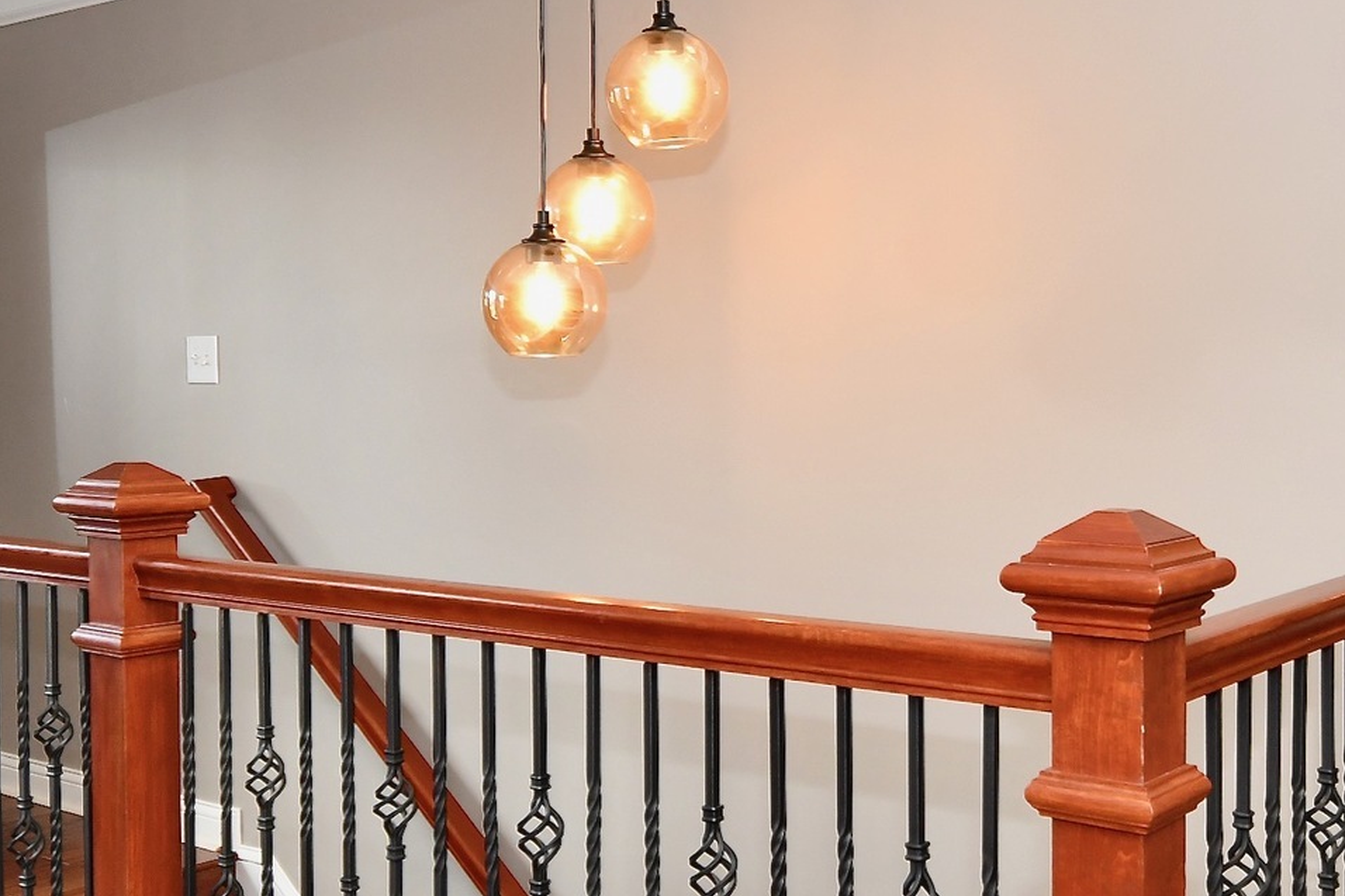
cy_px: 401
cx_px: 754
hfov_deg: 43.5
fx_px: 1681
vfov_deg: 29.8
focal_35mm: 45
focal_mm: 14
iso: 640
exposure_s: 1/60
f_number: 6.3
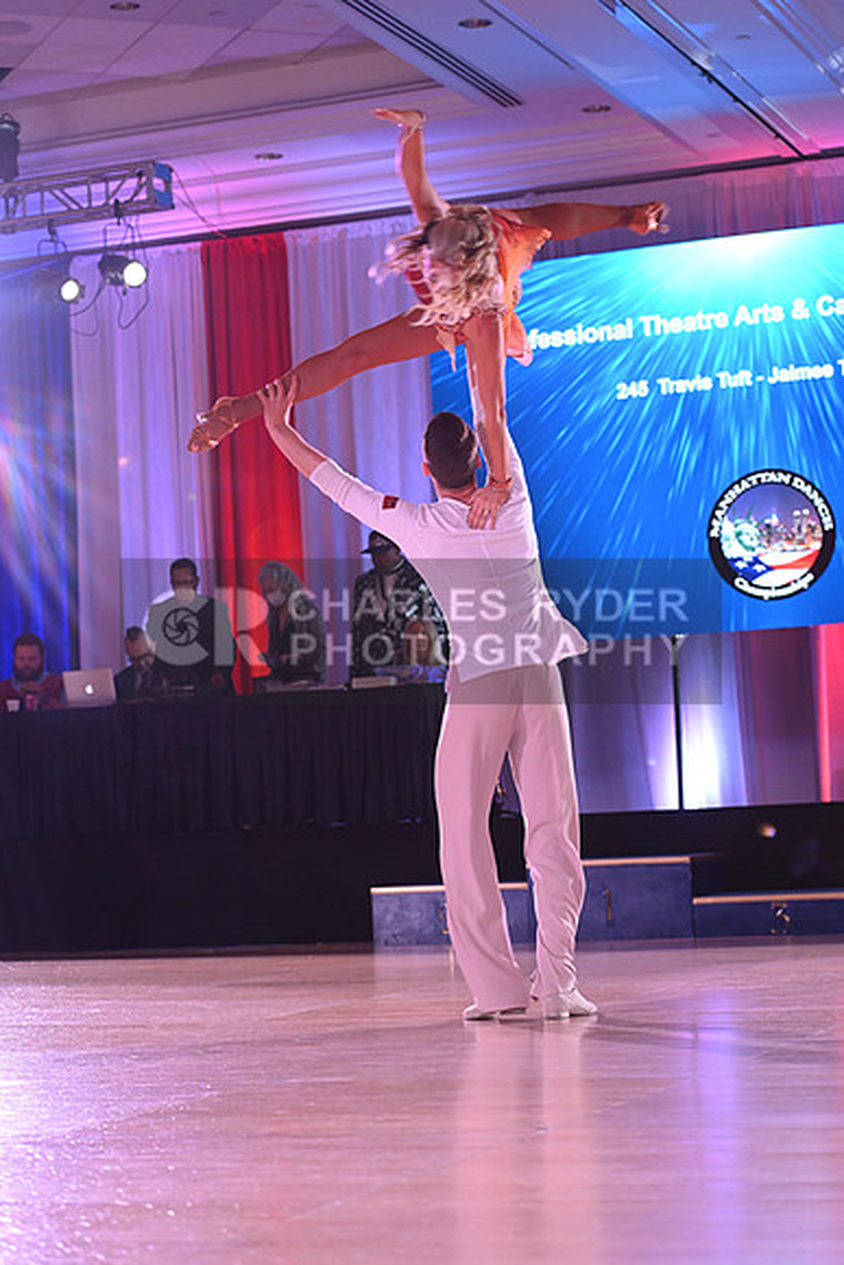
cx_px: 422
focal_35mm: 78
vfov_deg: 26.0
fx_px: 2741
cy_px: 632
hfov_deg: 17.5
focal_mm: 78
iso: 1600
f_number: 4.5
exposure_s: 1/200
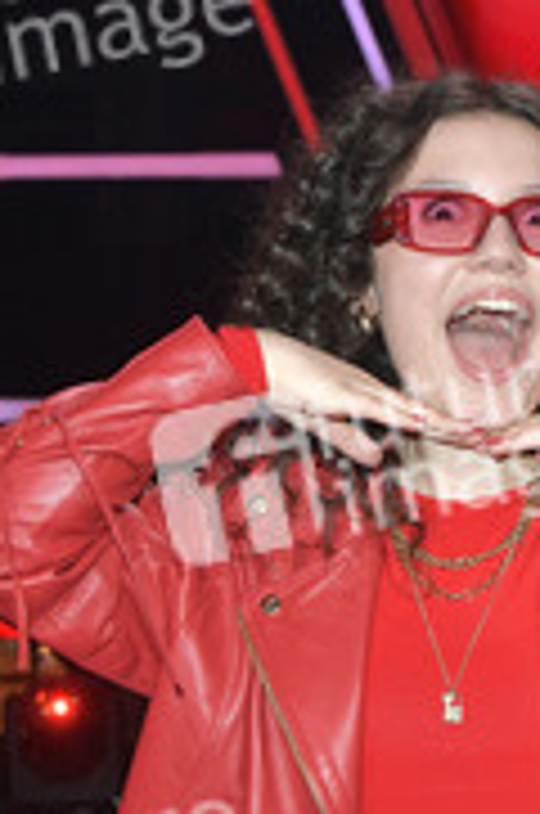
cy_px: 684
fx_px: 2100
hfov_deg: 14.5
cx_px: 513
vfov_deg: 21.6
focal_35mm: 93
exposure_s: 1/200
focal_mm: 42
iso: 2500
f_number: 7.1
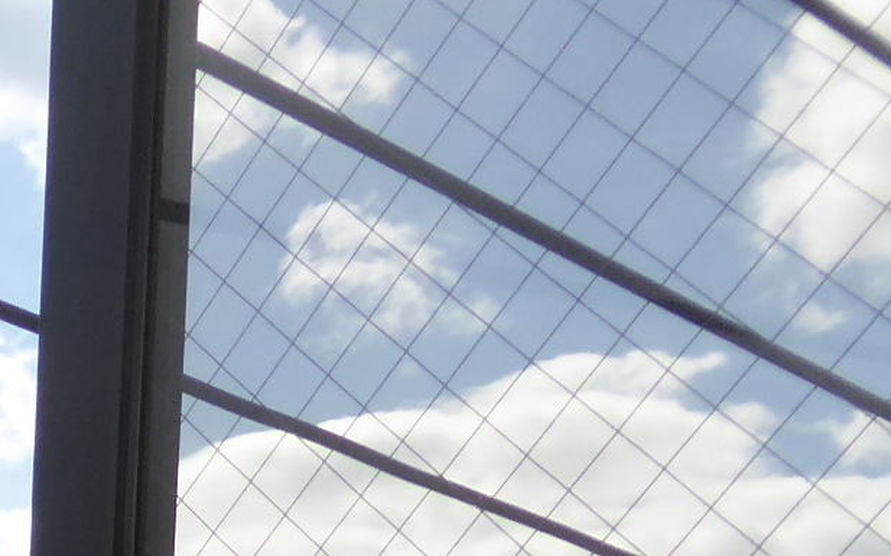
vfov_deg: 10.2
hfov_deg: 15.6
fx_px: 2670
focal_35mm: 110
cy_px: 1384
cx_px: -822
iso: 160
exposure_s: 1/1300
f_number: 3.3
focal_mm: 4.3
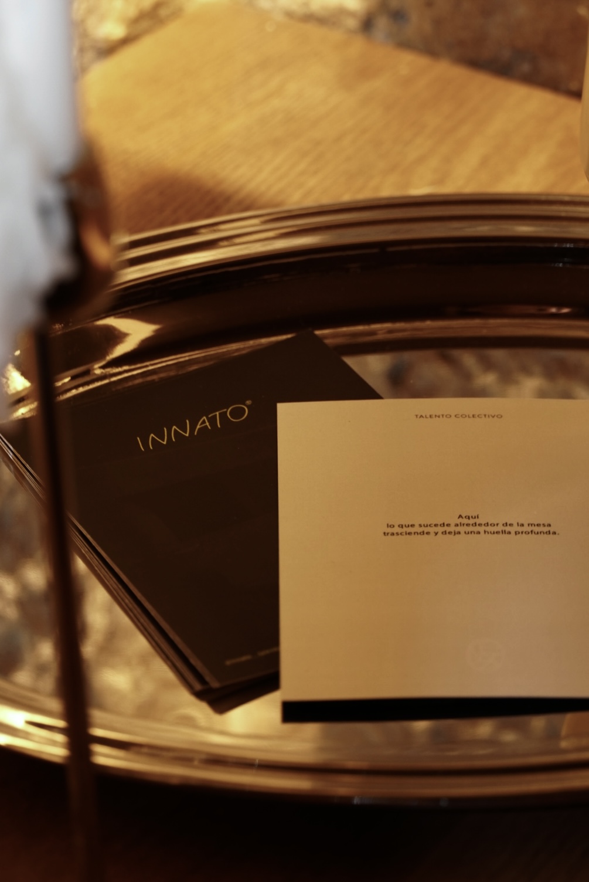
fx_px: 2462
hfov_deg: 13.6
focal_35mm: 100
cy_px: 441
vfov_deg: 20.3
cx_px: 294
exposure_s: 1/10
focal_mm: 67
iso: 800
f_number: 5.6
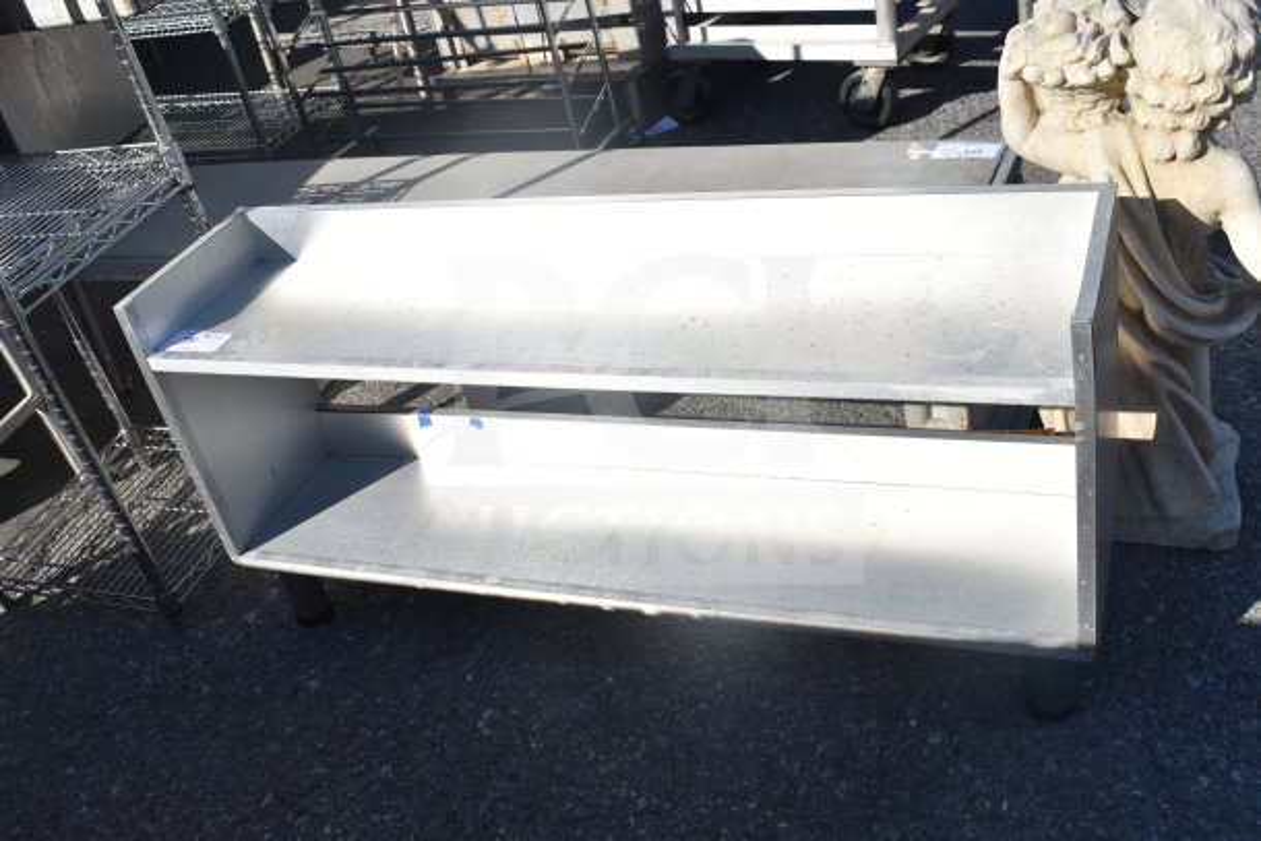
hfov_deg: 53.1
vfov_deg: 36.9
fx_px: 1261
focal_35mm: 36
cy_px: 420
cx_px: 630
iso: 200
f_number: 10
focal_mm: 24
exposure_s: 1/400
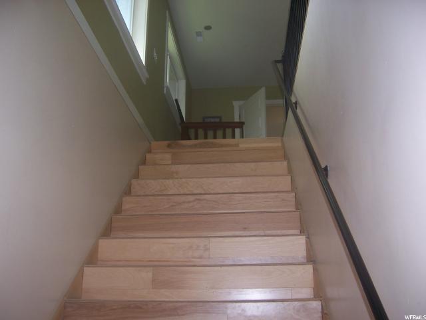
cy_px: 160
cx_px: 213
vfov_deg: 39.7
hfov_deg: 51.4
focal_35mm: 36
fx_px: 443
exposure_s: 1/60
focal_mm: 6.2
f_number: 2.8
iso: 80
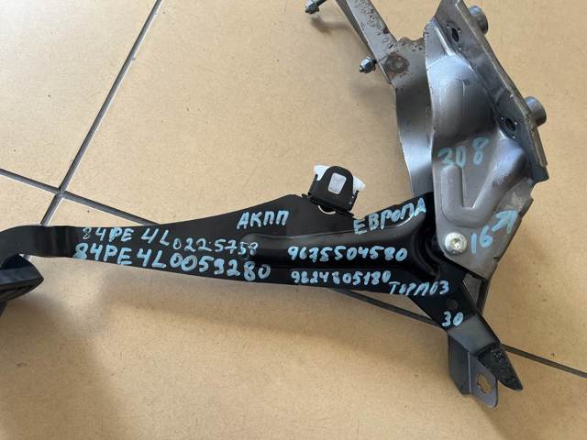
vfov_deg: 53.1
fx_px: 441
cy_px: 220
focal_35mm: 26
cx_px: 294
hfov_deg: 67.3
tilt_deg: -72.5
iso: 100
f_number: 1.6
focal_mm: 5.1
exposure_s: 1/121
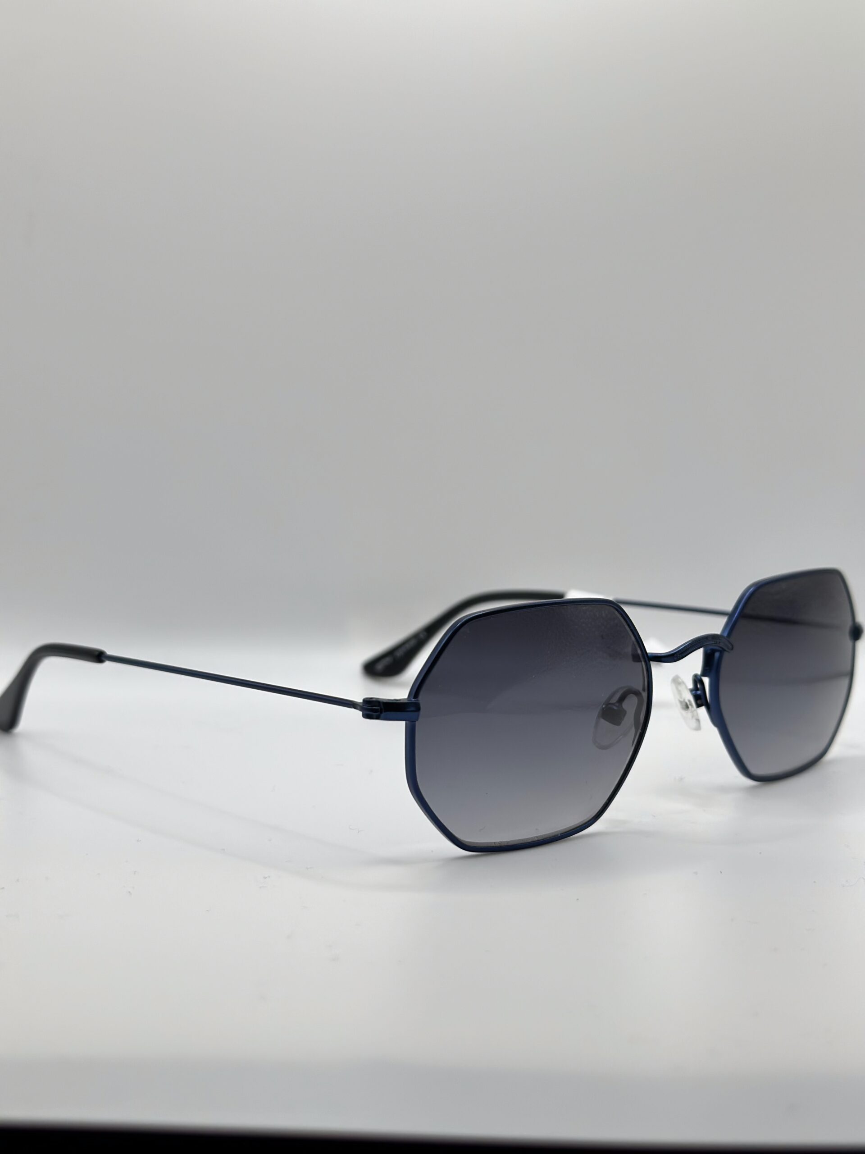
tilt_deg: -12.1
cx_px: 432
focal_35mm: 48
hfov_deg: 30.3
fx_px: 1599
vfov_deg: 39.7
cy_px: 577
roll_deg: -2.5
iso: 80
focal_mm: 6.86
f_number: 1.78
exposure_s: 1/612
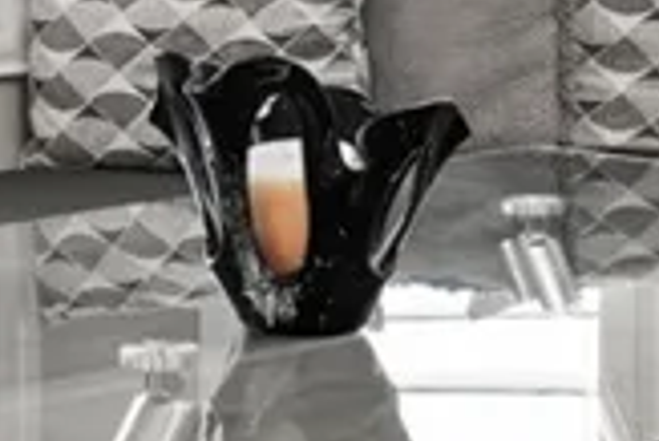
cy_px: -273
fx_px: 2986
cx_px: 77
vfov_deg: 8.2
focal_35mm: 163
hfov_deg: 12.5
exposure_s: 1/20
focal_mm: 26
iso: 400
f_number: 8
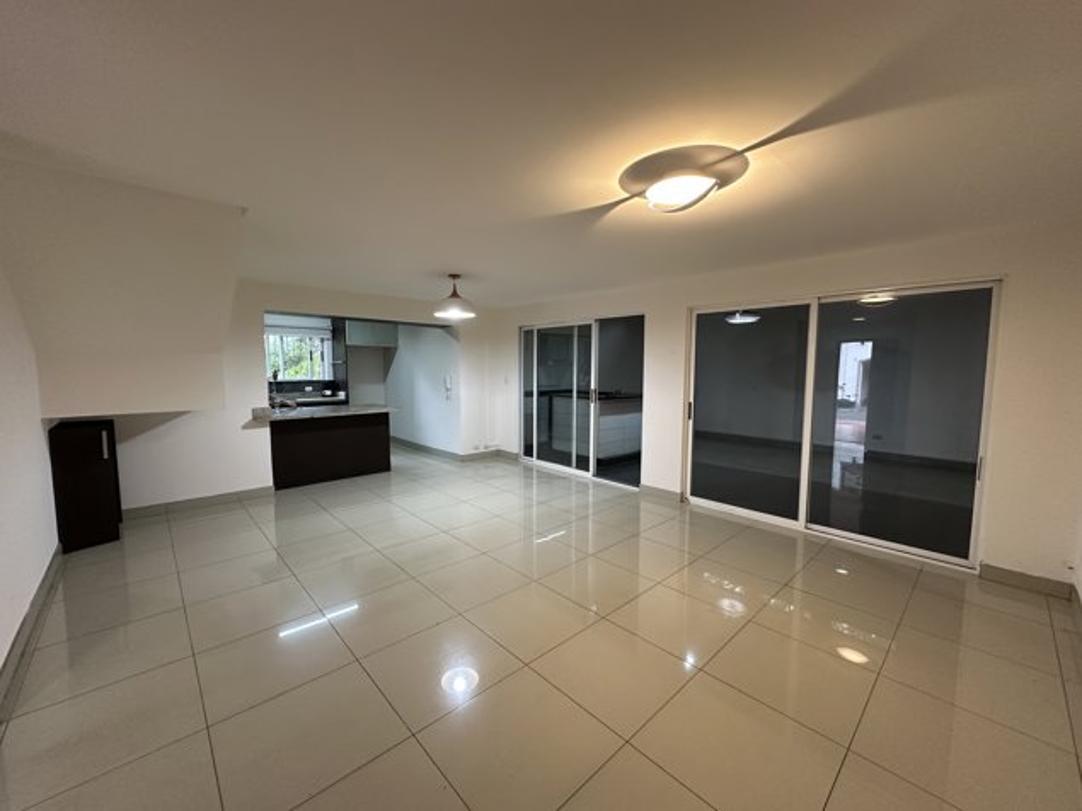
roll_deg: -0.2
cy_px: 406
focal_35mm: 14
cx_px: 541
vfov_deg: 85.7
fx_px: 438
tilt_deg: -4.1
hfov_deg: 102.1
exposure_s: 1/60
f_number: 2.2
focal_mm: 2.22
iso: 250
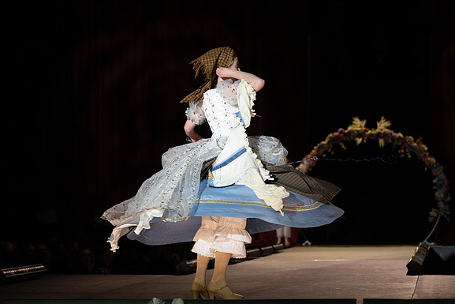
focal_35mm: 89
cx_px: 246
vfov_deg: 15.4
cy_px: 154
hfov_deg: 22.9
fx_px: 1125
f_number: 3.5
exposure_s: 1/640
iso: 800
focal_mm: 81
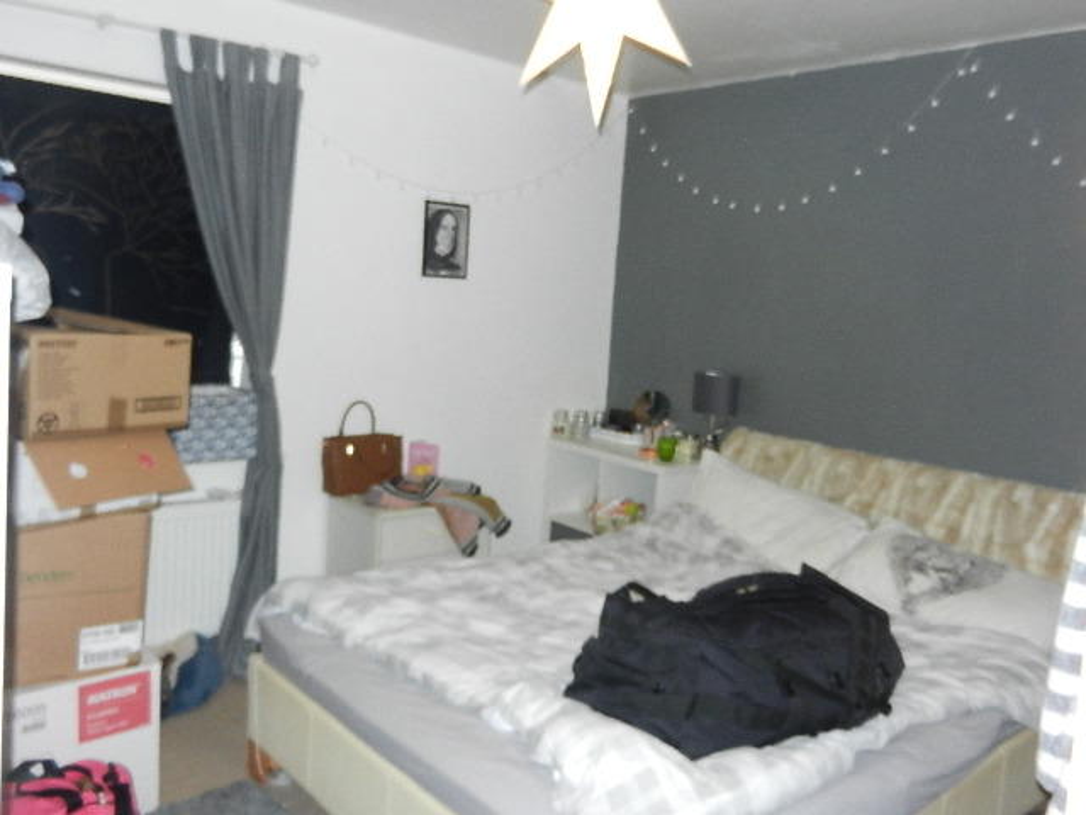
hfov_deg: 61.7
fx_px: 910
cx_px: 543
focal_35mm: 29
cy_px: 408
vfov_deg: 48.2
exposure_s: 1/30
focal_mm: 5.1
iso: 450
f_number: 3.6
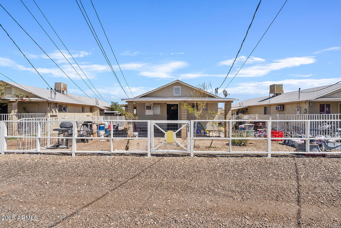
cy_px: 114
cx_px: 170
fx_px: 152
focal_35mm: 16
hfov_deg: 96.7
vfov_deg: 73.8
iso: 100
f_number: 8
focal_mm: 16
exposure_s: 1/125
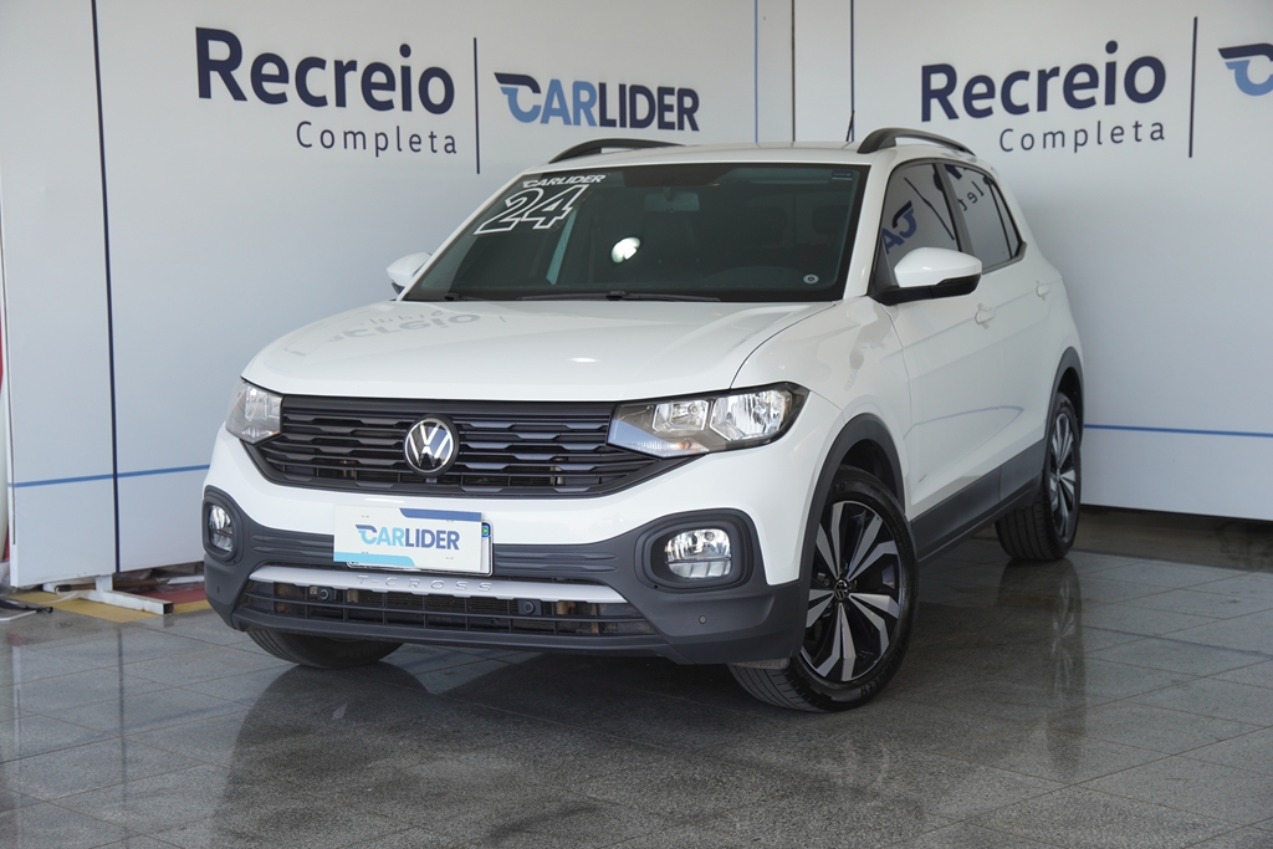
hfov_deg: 35.0
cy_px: 424
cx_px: 636
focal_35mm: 57
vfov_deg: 23.8
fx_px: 2016
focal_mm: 38
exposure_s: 1/160
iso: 200
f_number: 4.5
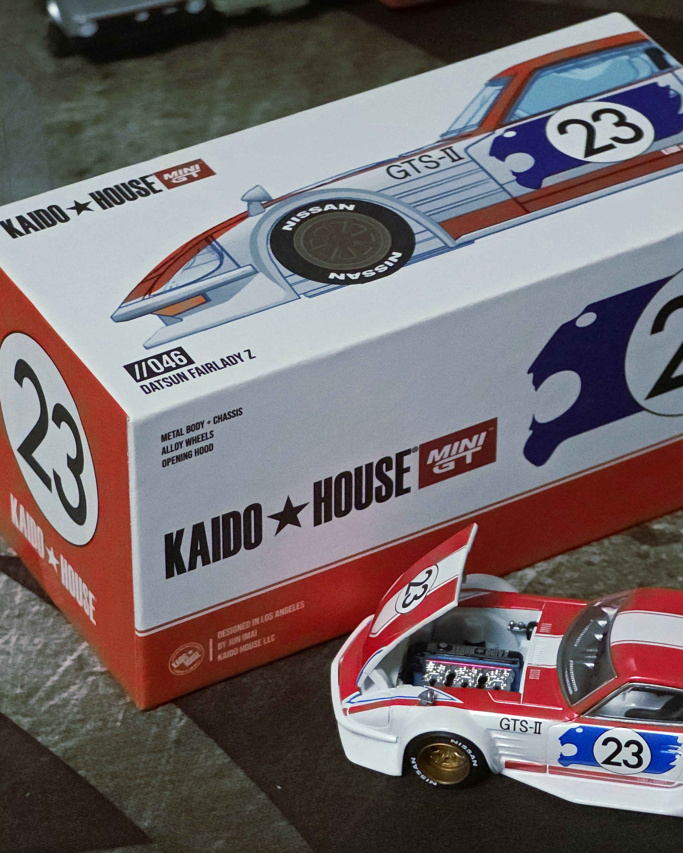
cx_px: 429
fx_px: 3790
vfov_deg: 12.9
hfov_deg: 10.3
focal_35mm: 150
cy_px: 426
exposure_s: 1/60.2
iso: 800
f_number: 3.4
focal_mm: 18.6
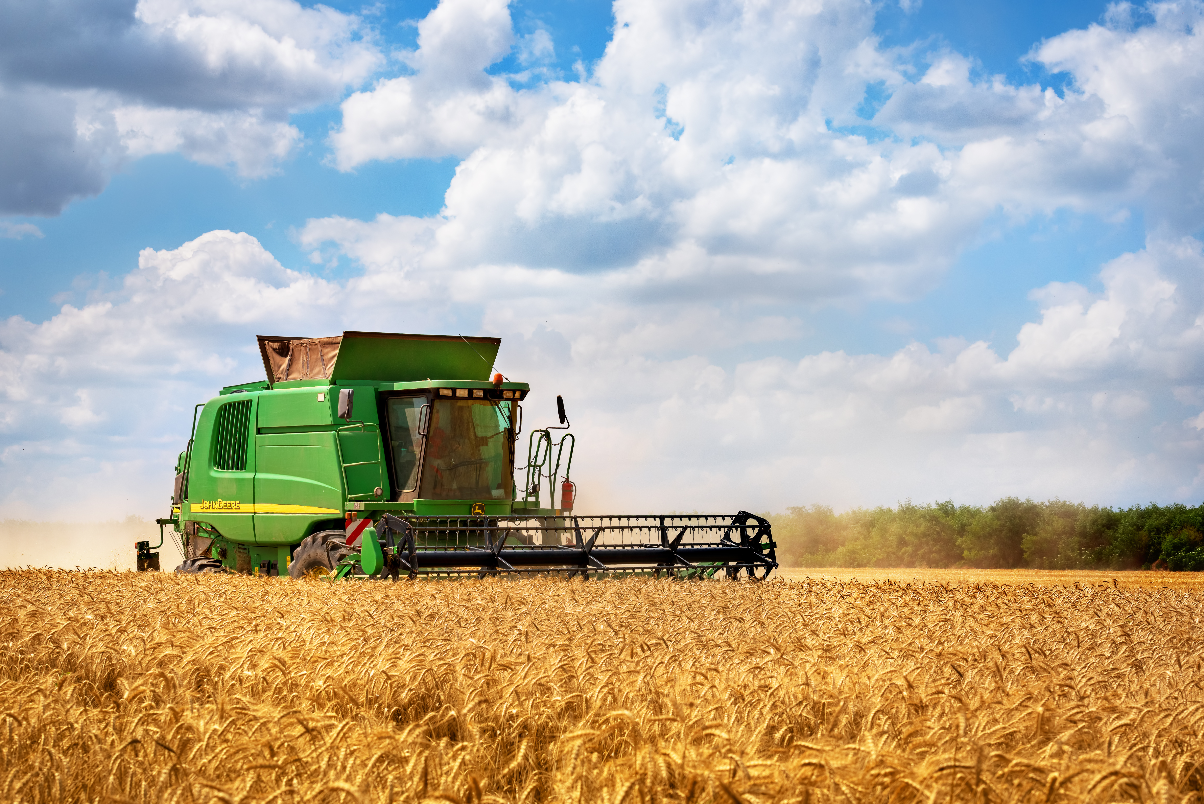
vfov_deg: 19.5
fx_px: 2342
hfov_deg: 28.8
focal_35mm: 70
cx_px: 602
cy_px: 402
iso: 160
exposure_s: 1/800
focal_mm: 70
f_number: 10
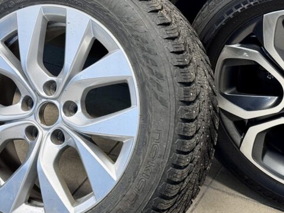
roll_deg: -1.6
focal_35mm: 102
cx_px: 198
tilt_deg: -37.6
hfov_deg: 19.2
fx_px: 836
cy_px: 117
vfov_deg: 14.5
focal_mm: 6.76
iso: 80
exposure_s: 1/50
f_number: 1.78
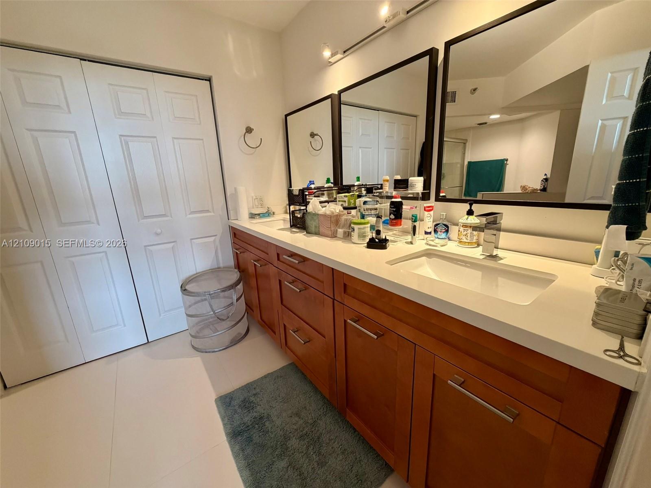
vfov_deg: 85.7
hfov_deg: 102.1
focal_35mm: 14
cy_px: 244
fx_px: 263
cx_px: 326
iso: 320
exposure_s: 1/120
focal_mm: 2.22
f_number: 2.2
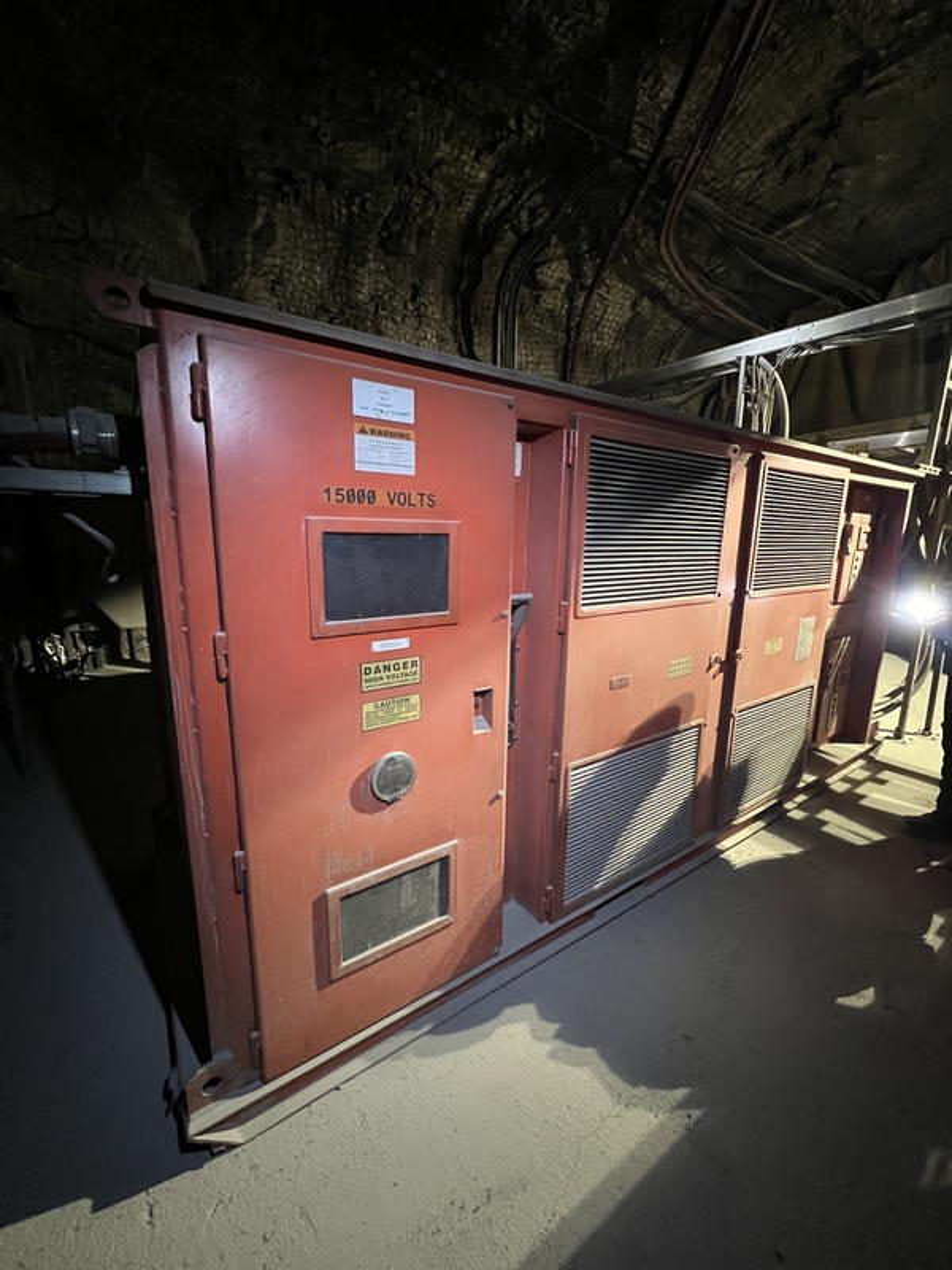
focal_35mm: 13
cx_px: 476
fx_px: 477
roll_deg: -0.6
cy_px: 635
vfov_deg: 106.2
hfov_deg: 89.9
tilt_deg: -11.8
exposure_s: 1/30
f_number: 1.8
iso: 1000
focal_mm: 1.57
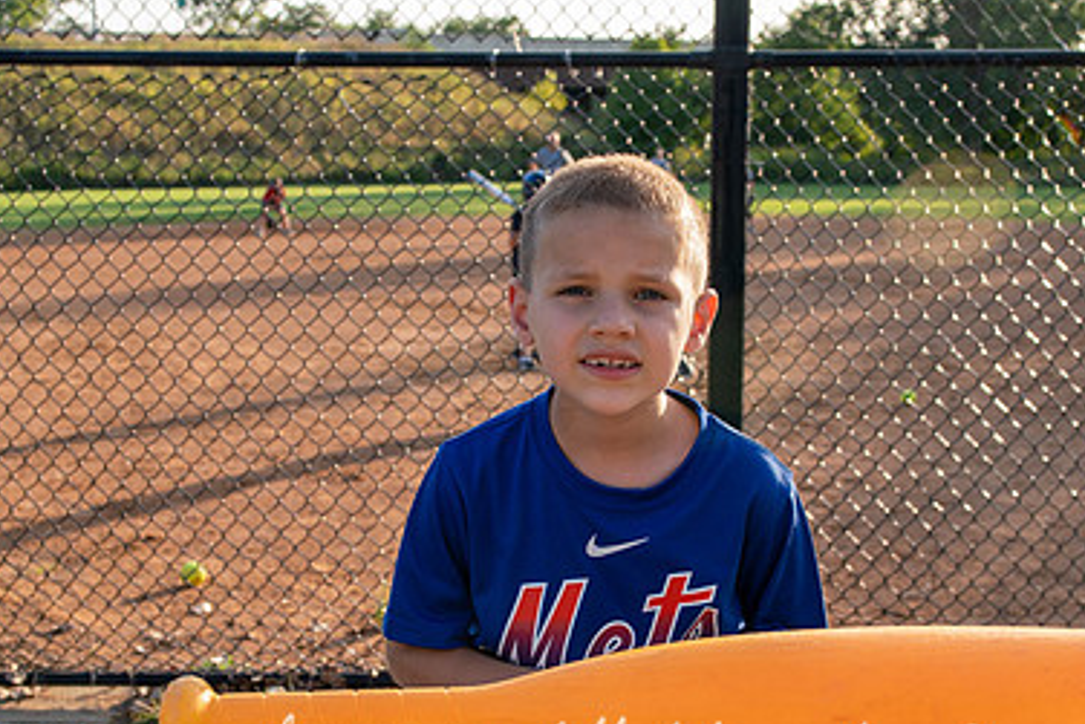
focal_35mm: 54
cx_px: 566
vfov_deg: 25.0
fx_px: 1628
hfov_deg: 36.9
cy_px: 472
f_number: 7.1
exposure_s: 1/250
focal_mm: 35
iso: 400
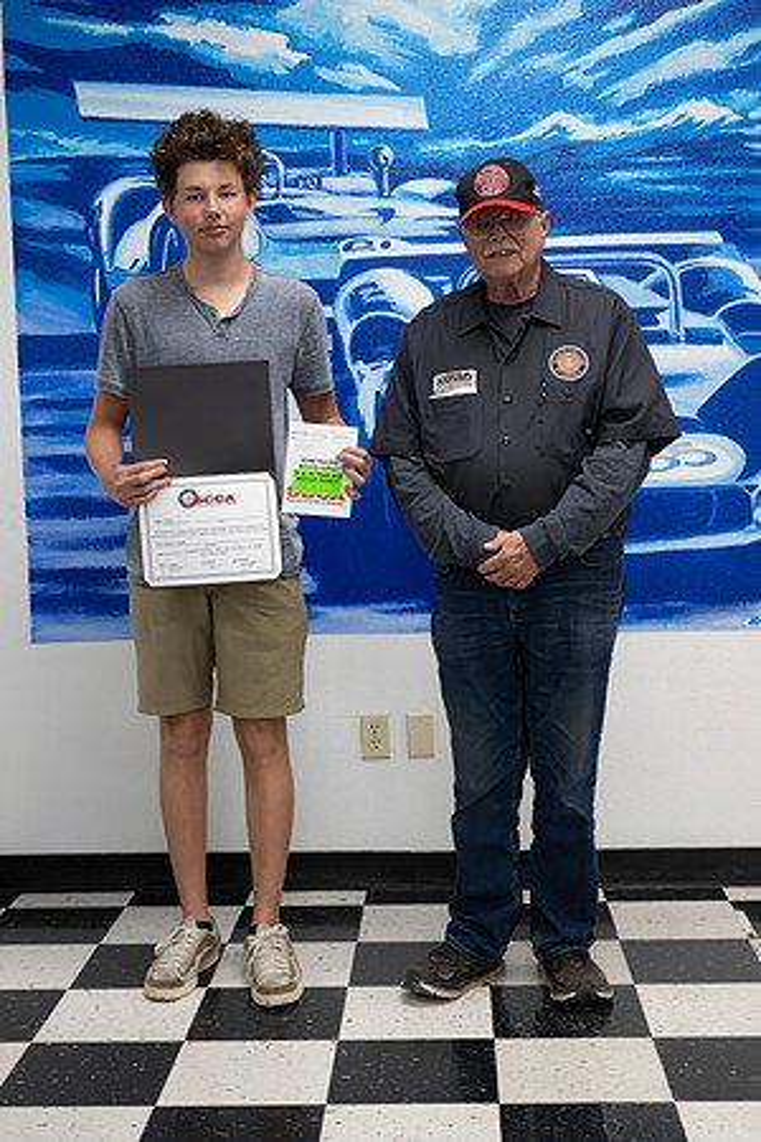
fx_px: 1522
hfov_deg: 28.1
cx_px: 380
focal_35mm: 48
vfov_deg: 41.1
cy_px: 571
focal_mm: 48
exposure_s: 1/250
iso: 7200
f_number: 7.1
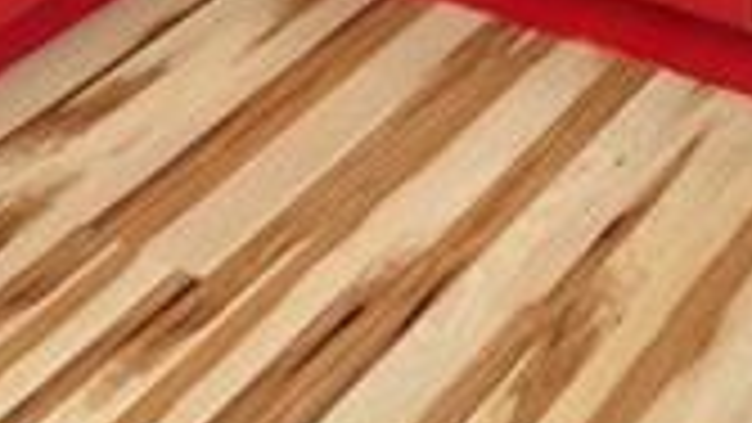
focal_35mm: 96
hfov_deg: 22.2
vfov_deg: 8.7
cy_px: -1078
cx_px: 405
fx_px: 1915
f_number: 4
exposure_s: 1/200
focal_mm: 10
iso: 1000
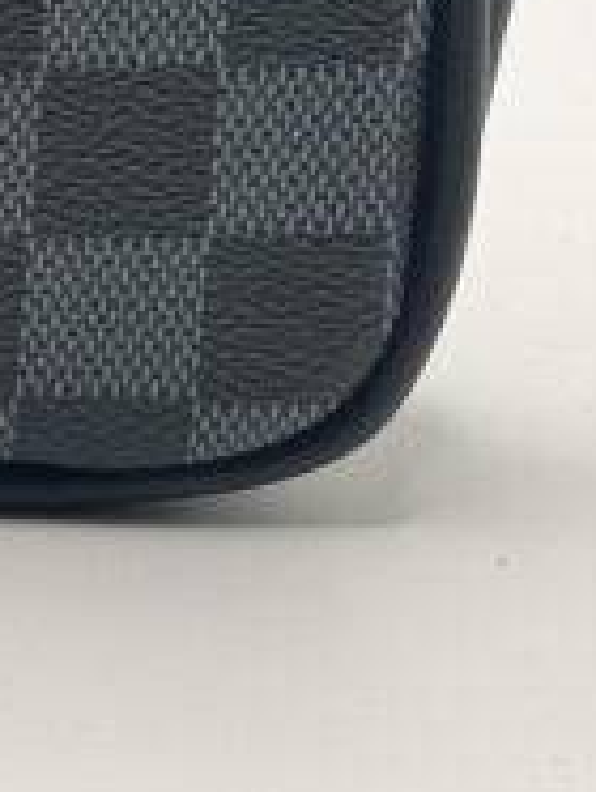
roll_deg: +2.1
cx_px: -617
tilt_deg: -20.6
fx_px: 4718
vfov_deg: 9.5
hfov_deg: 7.0
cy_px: 72
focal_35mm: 206
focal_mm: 6.76
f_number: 1.78
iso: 100
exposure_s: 1/227
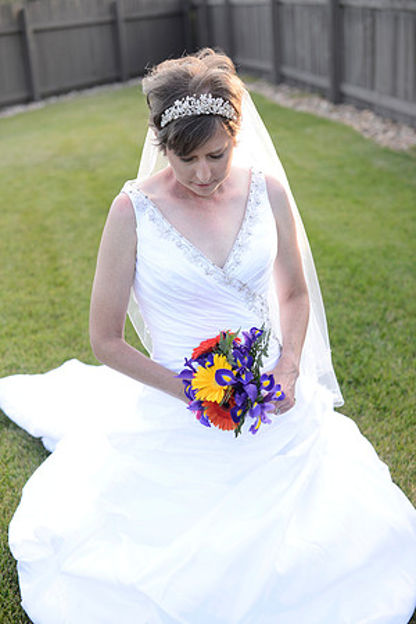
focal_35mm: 50
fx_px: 867
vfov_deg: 39.6
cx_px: 208
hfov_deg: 27.0
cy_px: 312
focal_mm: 50
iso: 400
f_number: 2.8
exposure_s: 1/400
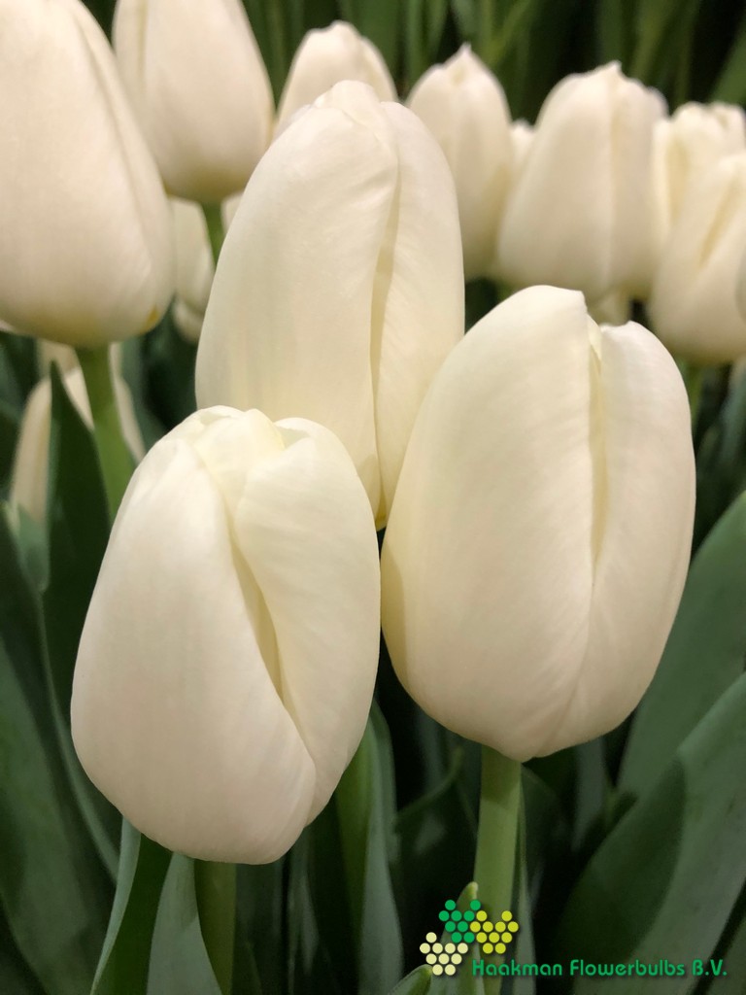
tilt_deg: -25.0
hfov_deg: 49.7
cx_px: 373
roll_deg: -2.1
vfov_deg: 63.4
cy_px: 498
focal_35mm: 28
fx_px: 805
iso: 40
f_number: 1.8
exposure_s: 1/17
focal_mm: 3.99
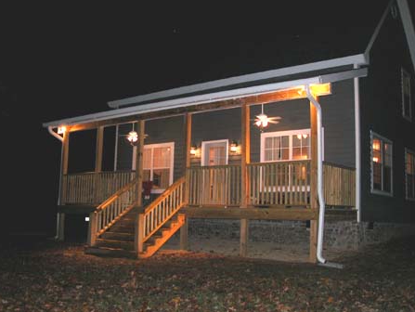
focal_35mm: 38
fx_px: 456
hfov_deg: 48.9
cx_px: 189
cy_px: 149
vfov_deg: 37.8
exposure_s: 1/60
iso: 200
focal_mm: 8.9
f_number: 2.8
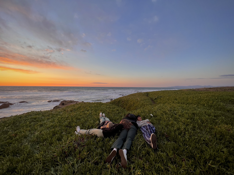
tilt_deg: -0.2
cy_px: 88
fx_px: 88
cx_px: 117
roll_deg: -0.6
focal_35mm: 13
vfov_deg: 89.9
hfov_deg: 106.2
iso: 32
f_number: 1.8
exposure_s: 1/143
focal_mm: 1.57
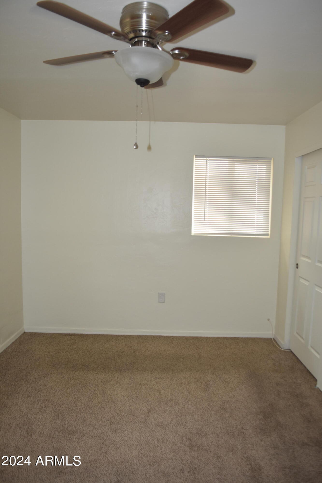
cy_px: 242
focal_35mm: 27
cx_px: 161
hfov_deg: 47.9
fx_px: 362
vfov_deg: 67.4
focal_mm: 18
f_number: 4
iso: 640
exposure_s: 1/60
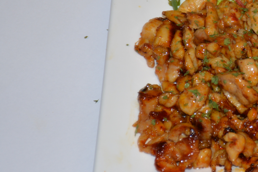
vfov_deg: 4.7
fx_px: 2107
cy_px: 17
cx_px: 350
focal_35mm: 294
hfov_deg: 6.9
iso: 200
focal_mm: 70
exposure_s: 1/30
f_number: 5.6
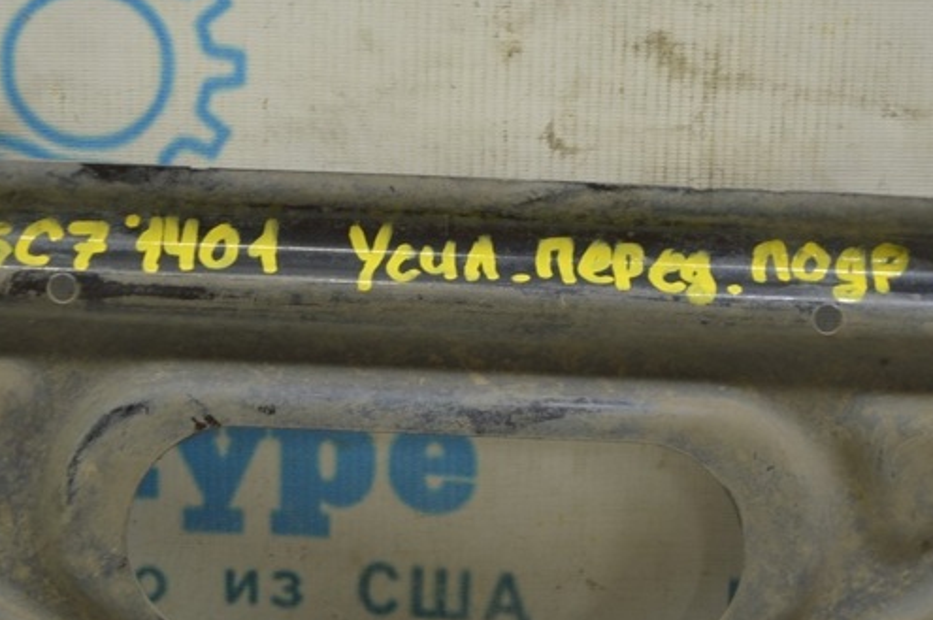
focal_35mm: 107
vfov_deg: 12.8
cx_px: 420
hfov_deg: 19.2
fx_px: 2761
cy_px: 272
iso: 400
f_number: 5.6
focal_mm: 55
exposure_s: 1/20
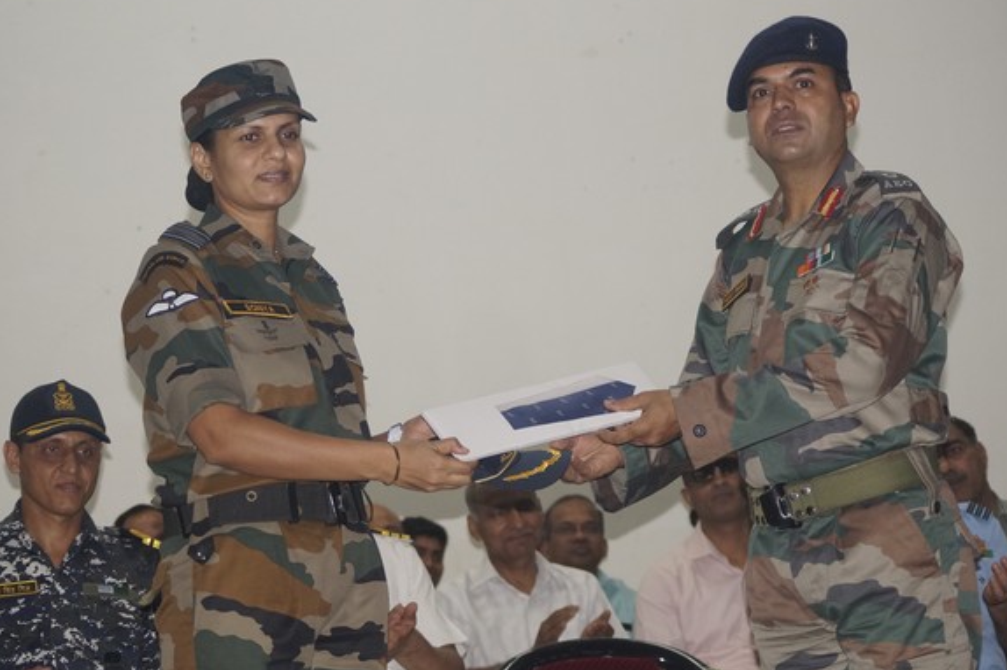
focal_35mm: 101
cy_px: 354
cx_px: 553
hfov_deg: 20.3
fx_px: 2813
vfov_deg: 13.6
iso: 800
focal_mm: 55
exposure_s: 1/160
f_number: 4
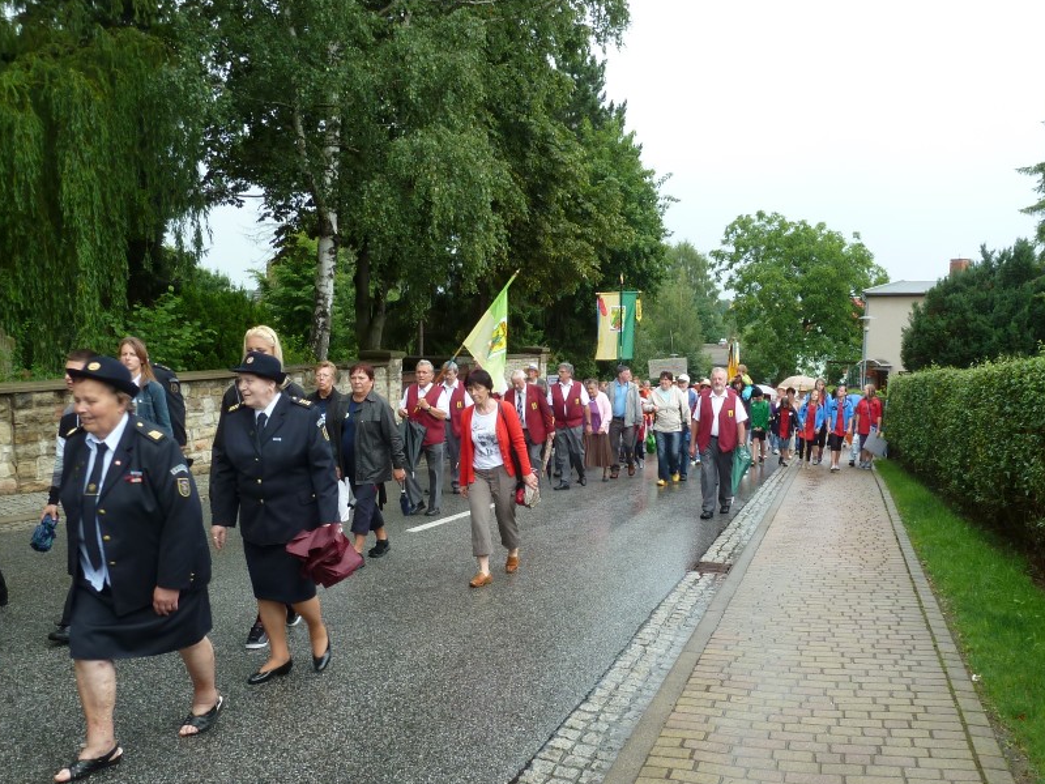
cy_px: 486
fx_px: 966
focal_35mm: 32
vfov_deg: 43.8
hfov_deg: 56.6
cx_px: 597
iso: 80
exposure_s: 1/125
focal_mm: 4.1
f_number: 4
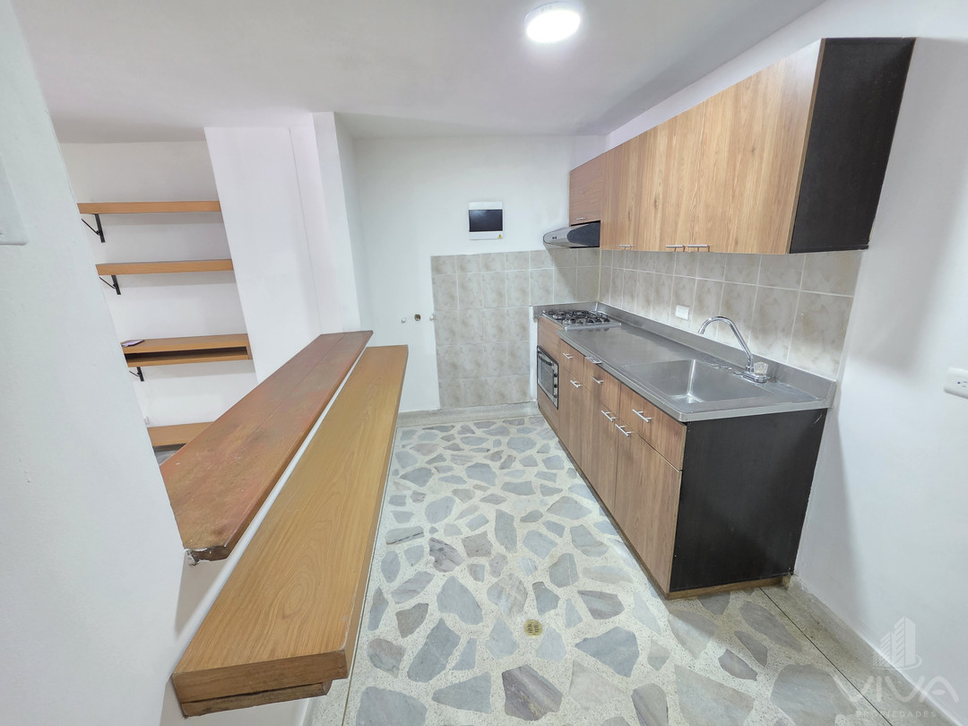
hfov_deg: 106.2
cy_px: 363
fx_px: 364
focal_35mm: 13
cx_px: 484
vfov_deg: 89.9
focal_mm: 2.2
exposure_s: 1/60
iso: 640
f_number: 1.9
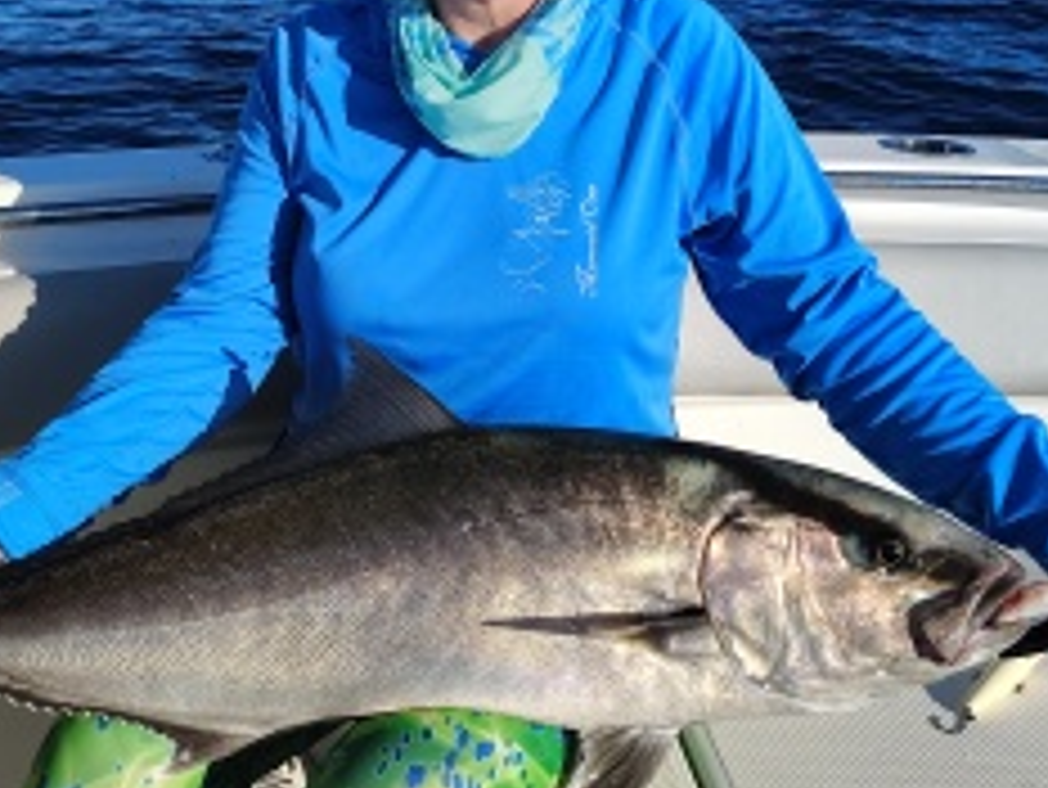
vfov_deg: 31.2
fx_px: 1393
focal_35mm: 46
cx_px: 450
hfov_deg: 41.1
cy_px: 230
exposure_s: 1/1196
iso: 100
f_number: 1.8
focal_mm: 5.56
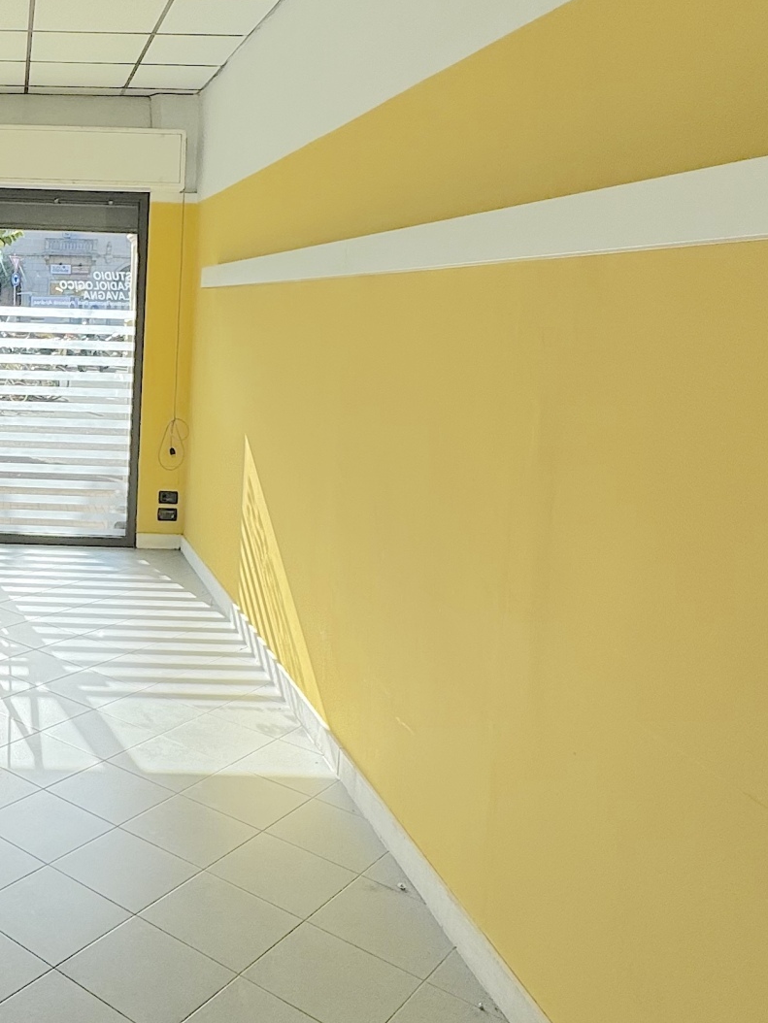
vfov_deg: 53.4
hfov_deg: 37.4
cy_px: 386
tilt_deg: -3.5
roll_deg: -1.8
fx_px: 1005
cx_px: 0
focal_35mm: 34
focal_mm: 2.22
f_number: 2.2
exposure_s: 1/868
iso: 40
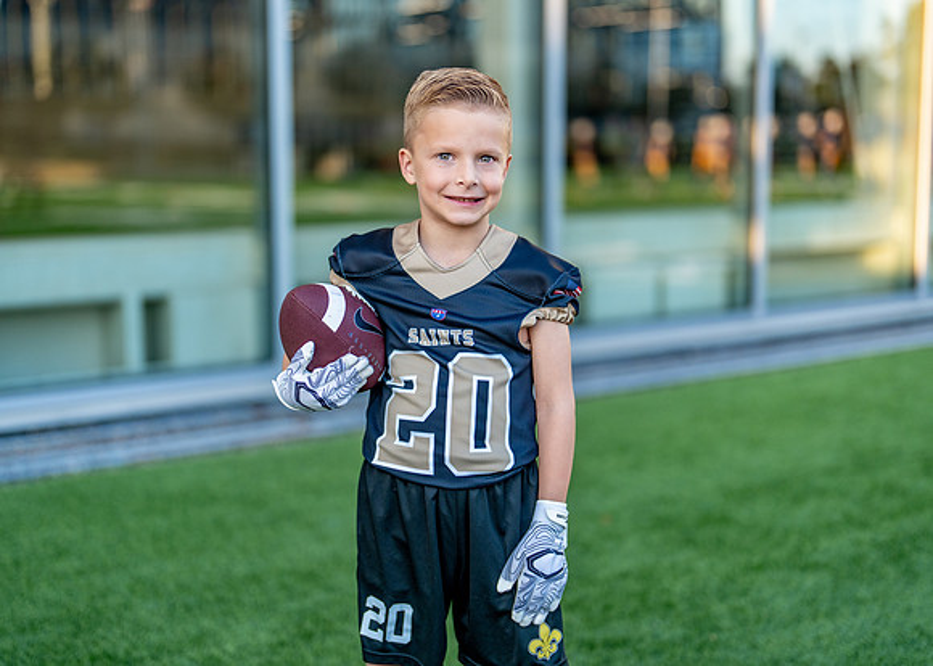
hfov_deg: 35.6
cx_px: 454
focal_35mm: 55
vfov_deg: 25.8
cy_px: 322
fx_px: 1453
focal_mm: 50
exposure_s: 1/1000
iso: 200
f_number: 1.2
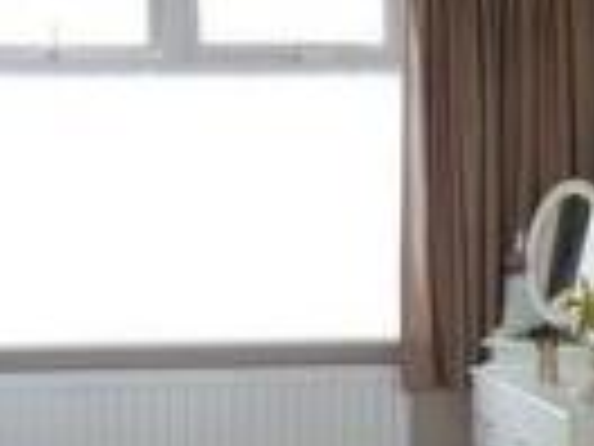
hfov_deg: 16.5
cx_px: 356
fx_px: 2042
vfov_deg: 12.0
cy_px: 615
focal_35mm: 119
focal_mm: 4.8
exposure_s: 1/30
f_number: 2.8
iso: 100
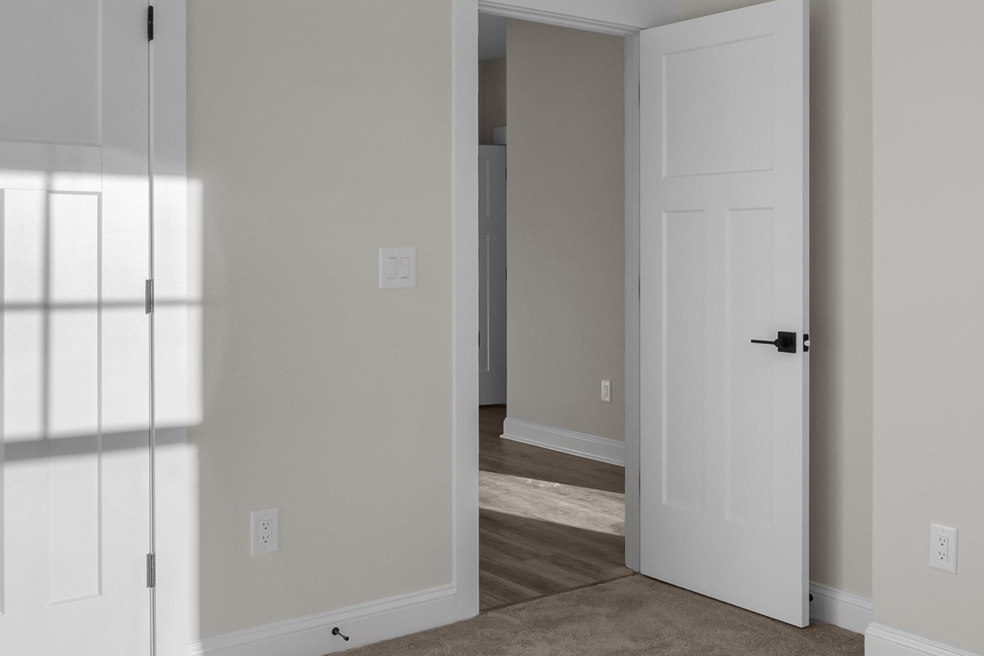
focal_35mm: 38
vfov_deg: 35.0
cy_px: 284
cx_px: 583
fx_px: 1039
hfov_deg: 50.4
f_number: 8
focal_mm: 16
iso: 640
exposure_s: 1/60
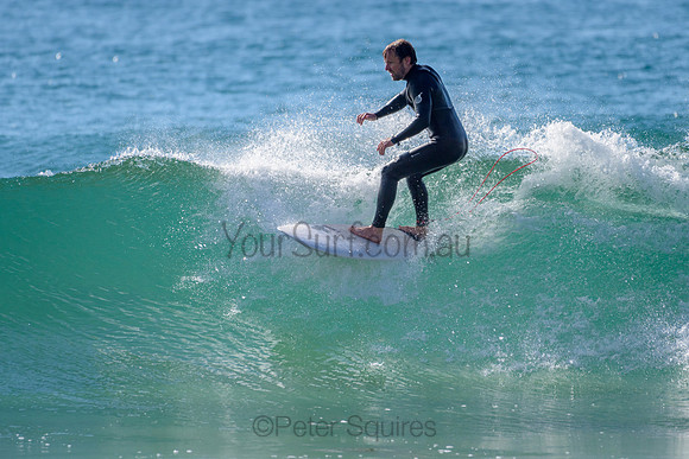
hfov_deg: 3.4
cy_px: 208
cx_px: 392
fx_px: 11734
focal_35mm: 613
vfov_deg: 2.2
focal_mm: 500
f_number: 5.6
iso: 280
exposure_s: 1/3200
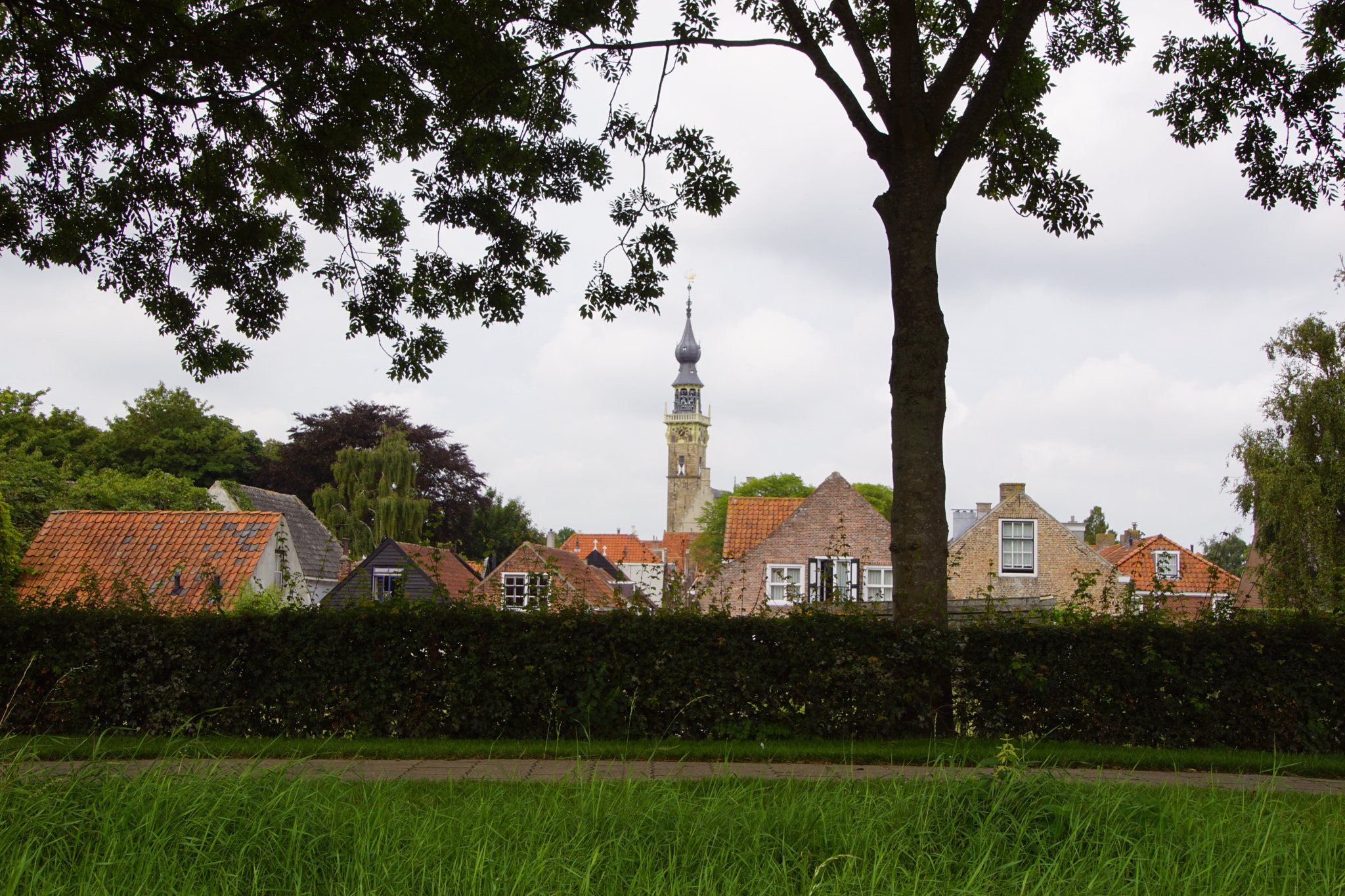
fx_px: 1569
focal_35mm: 42
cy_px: 448
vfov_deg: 31.9
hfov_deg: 46.4
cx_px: 672
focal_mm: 28
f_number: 13
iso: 100
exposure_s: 1/80
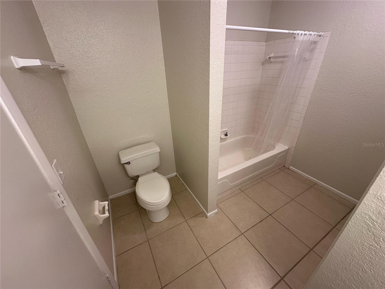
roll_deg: +2.3
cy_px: 144
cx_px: 192
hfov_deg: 102.1
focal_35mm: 14
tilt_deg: -27.5
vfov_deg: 85.7
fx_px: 156
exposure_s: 1/120
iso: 160
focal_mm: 2.22
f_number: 2.2
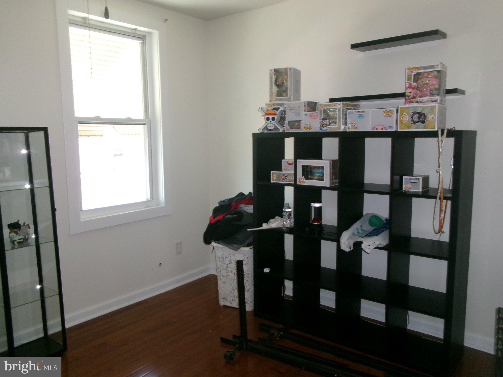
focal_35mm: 28
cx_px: 252
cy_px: 188
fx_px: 407
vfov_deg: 49.7
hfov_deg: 63.4
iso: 400
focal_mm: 5.1
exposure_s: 1/34
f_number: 3.9
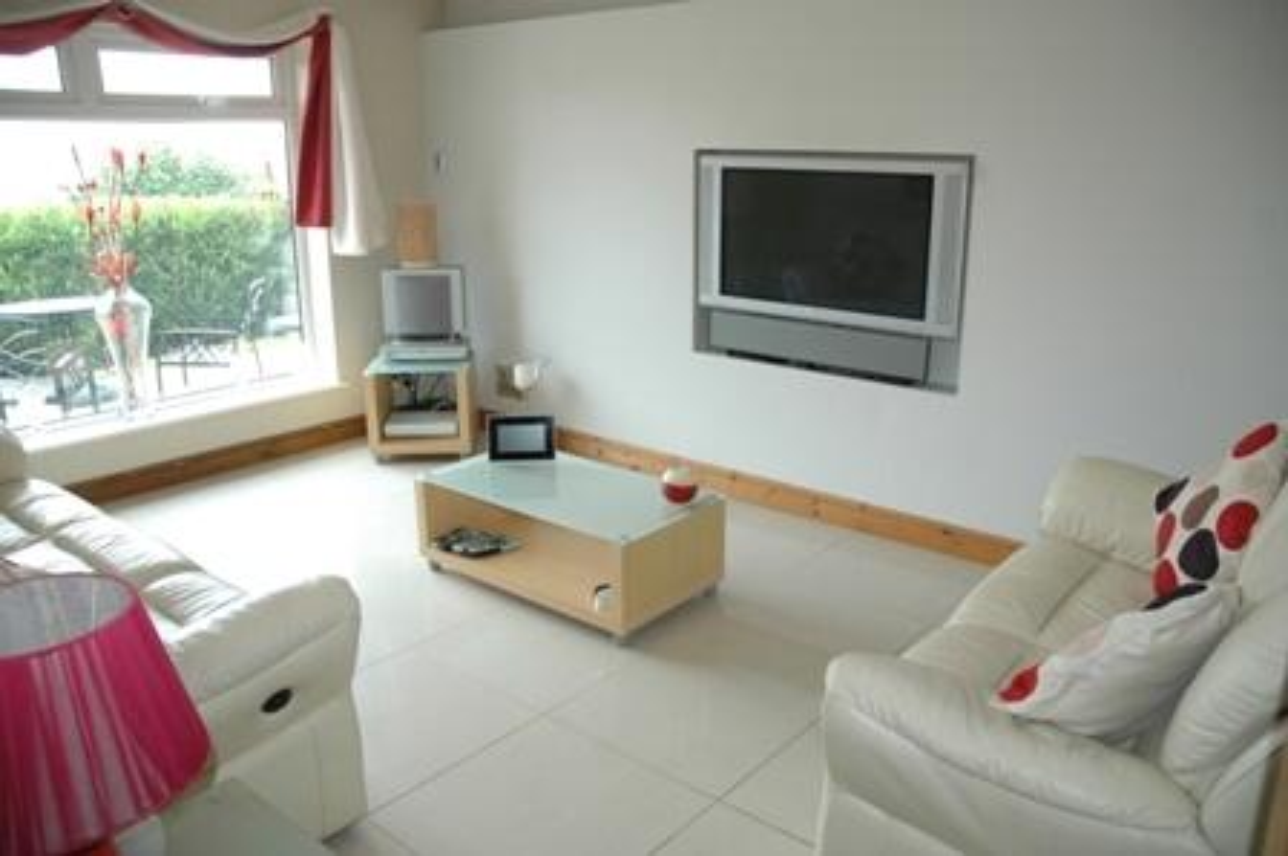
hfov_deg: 67.4
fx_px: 965
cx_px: 644
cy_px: 428
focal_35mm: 27
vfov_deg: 47.9
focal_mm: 18
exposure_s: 1/60
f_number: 4
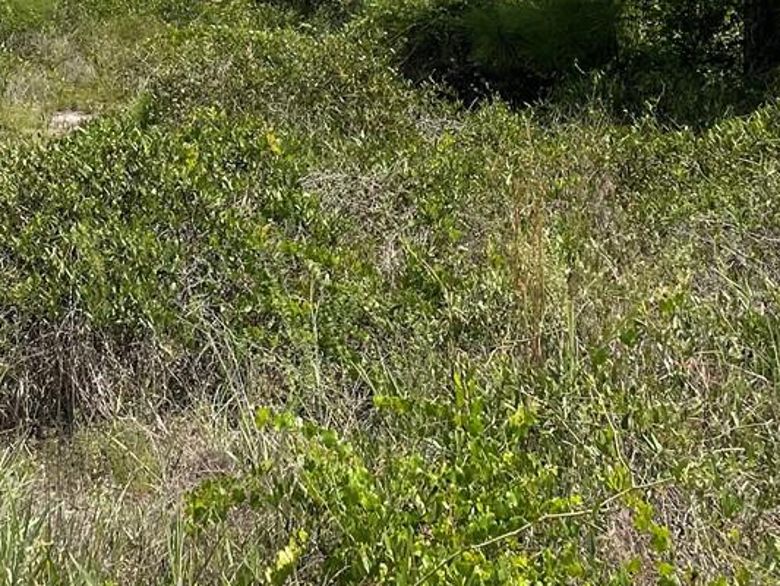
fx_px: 1758
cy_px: -179
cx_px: 228
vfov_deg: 17.7
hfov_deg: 24.8
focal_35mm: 78
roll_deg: -0.6
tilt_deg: +3.6
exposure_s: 1/4831
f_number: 1.6
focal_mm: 4.2
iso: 32
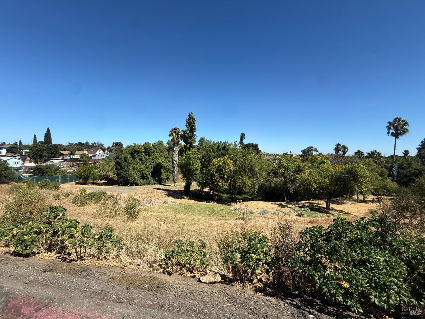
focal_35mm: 14
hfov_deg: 102.1
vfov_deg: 85.7
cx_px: 212
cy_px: 160
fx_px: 172
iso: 50
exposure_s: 1/2237
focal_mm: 2.22
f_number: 2.2
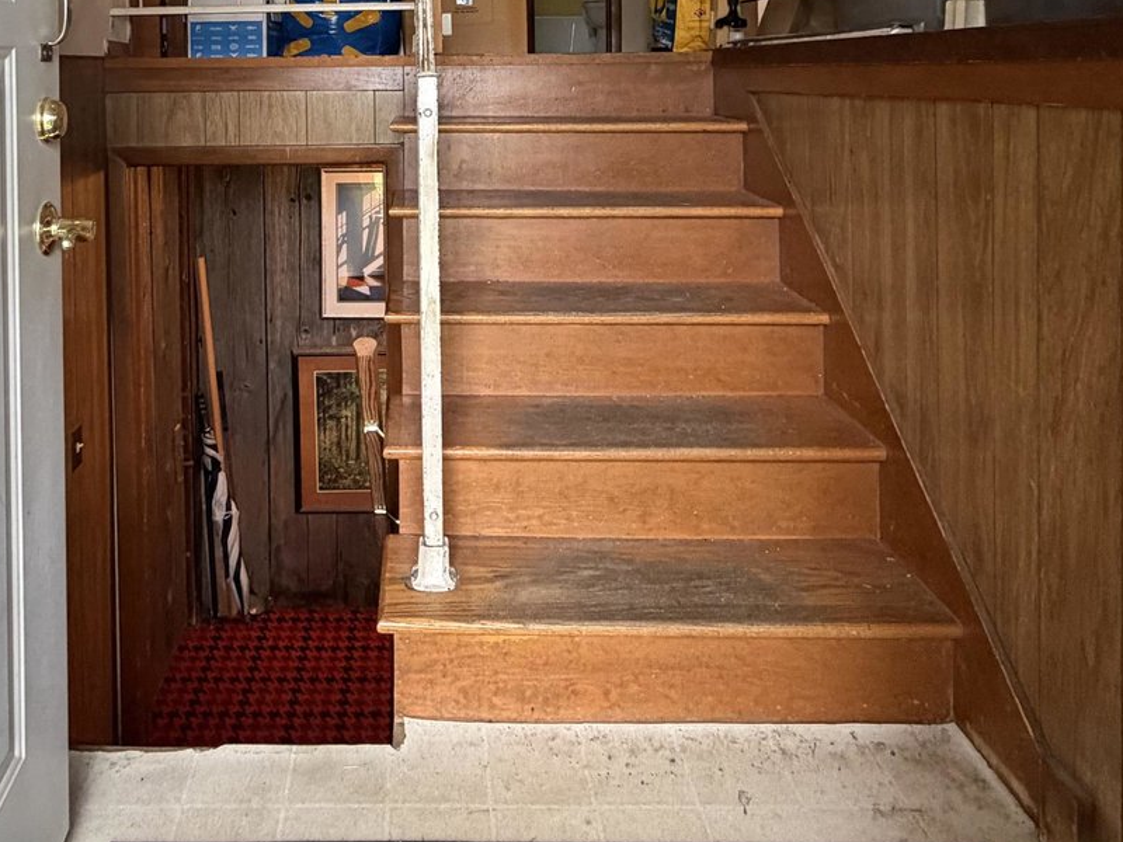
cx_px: 411
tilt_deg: -0.9
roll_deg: +0.9
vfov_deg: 45.2
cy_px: 86
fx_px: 908
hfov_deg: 62.4
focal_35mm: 28
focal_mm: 2.22
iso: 320
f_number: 2.2
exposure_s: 1/60
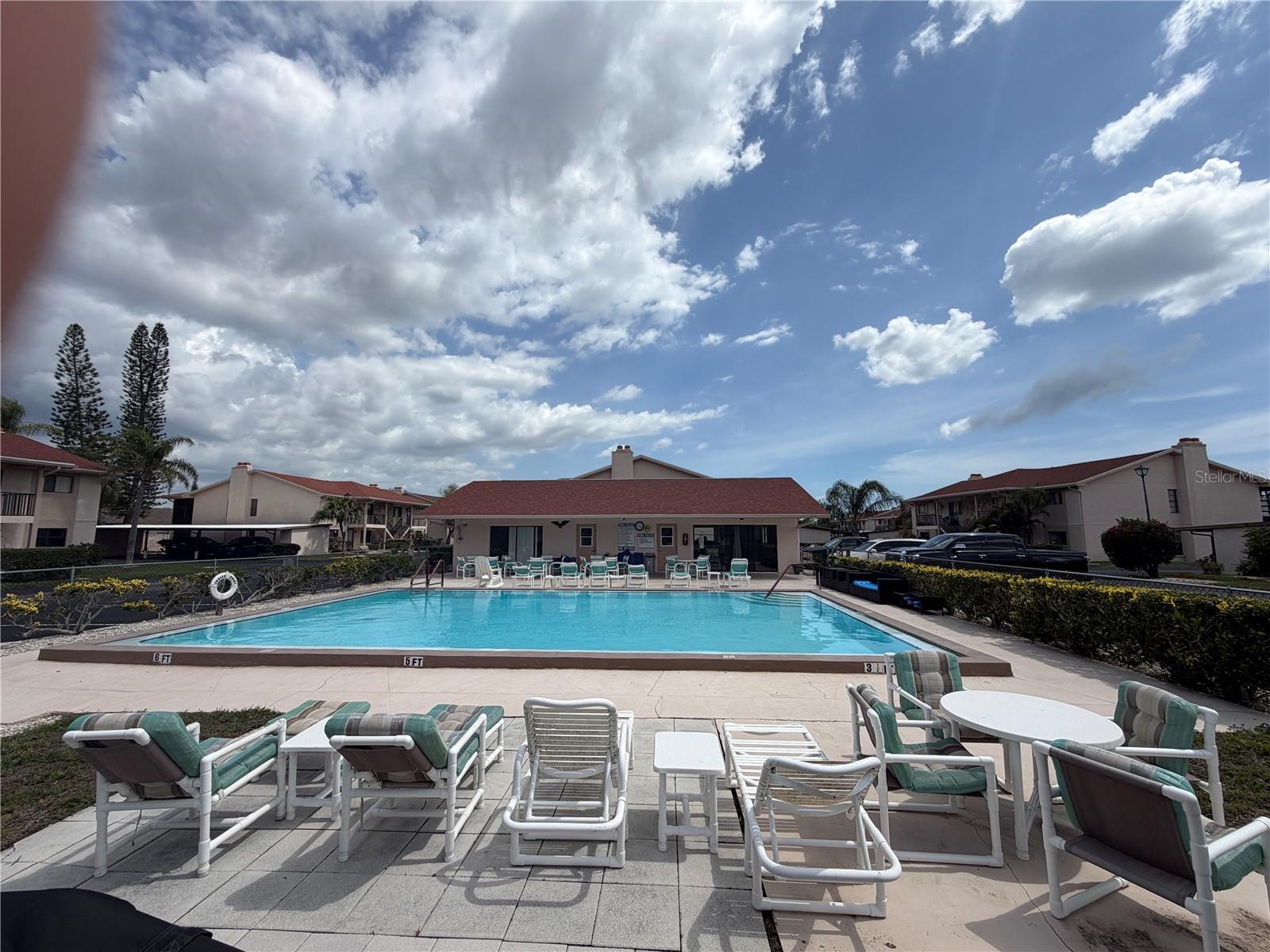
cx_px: 635
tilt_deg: +6.9
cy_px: 476
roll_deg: +0.2
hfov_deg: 102.1
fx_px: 514
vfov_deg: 85.7
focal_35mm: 14
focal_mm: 2.22
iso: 20
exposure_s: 1/1698
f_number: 2.2
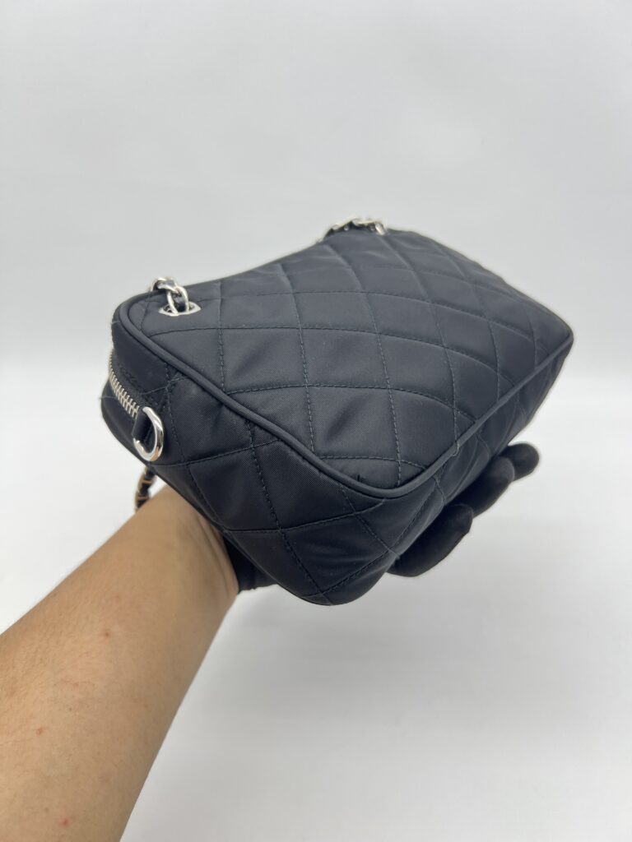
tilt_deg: -34.0
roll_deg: +1.0
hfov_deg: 53.1
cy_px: 421
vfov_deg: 67.3
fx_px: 633
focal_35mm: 26
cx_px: 316
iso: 50
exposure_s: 1/100
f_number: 1.5
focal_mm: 5.7
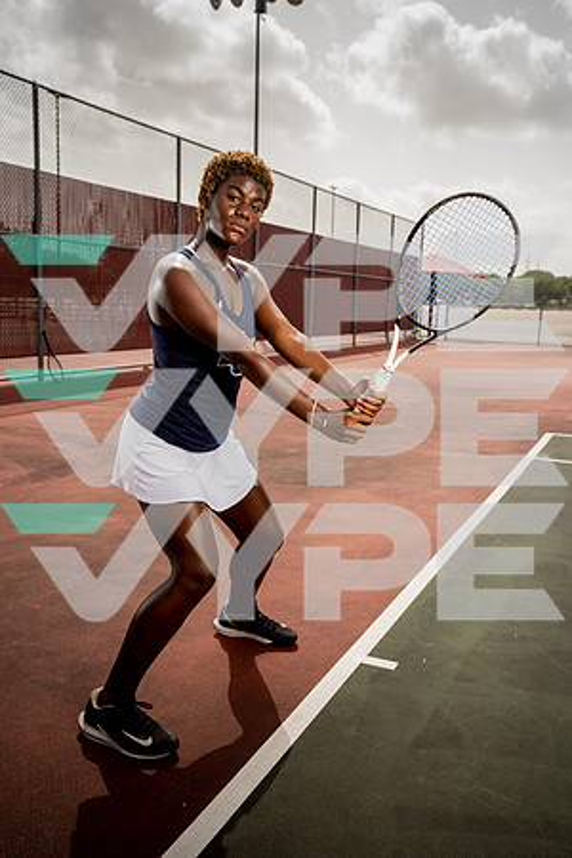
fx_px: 834
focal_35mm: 35
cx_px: 286
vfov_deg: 54.4
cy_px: 429
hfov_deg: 37.9
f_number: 7.1
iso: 50
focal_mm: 35
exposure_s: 1/250
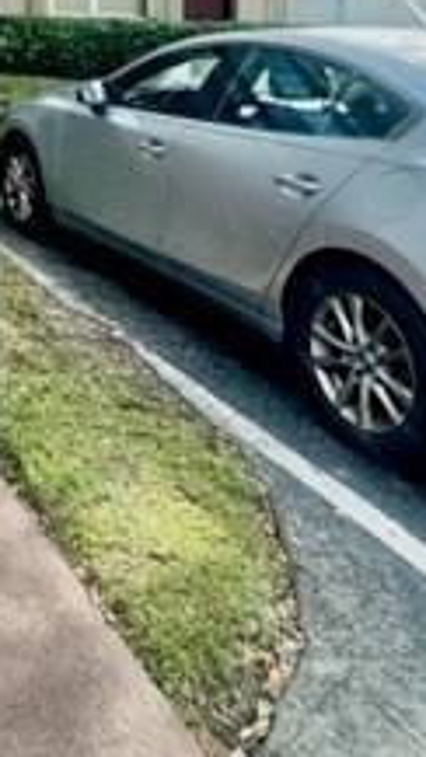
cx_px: -346
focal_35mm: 45
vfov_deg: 39.4
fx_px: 904
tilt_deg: +1.6
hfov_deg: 19.6
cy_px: -21
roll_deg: -2.0
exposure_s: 1/506
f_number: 2.2
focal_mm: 2.22
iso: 40
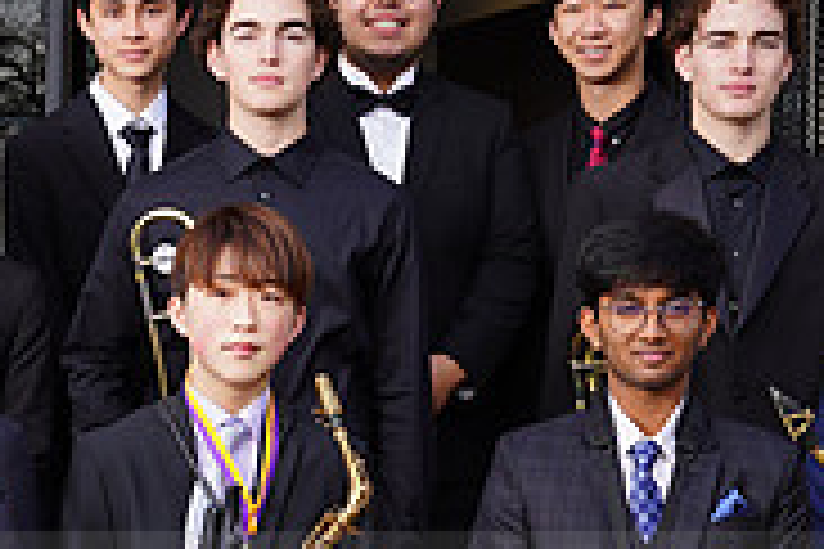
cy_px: 592
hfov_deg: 14.9
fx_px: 3113
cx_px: 36
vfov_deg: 10.0
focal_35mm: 136
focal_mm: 43
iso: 200
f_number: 6.3
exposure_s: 1/200
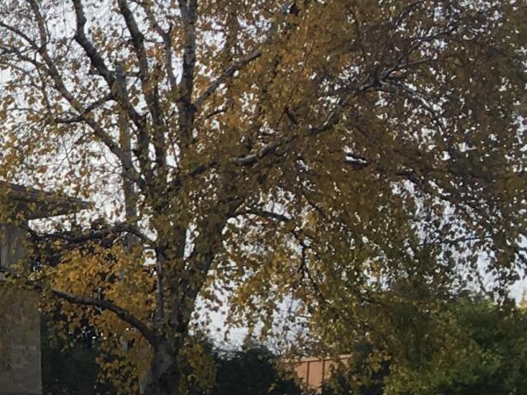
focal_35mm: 145
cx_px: -682
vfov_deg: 10.2
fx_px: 2208
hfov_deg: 11.5
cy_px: 374
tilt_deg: +4.4
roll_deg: +1.0
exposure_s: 1/1148
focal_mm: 4.15
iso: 25
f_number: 2.2
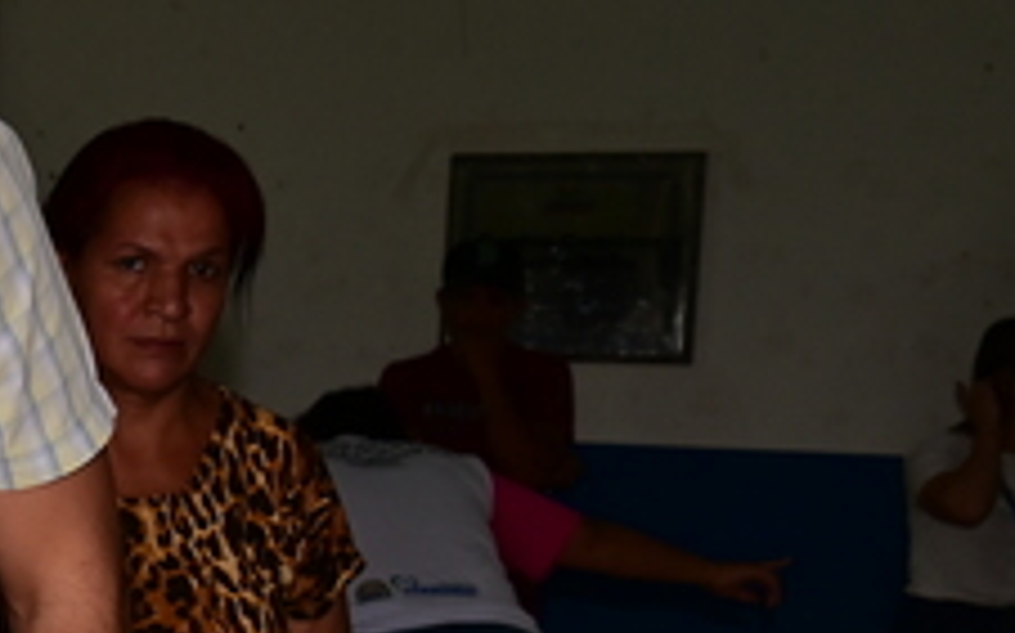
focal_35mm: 138
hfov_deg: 13.3
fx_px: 3815
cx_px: -948
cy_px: 797
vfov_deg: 9.3
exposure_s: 1/100
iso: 400
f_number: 8
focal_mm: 34
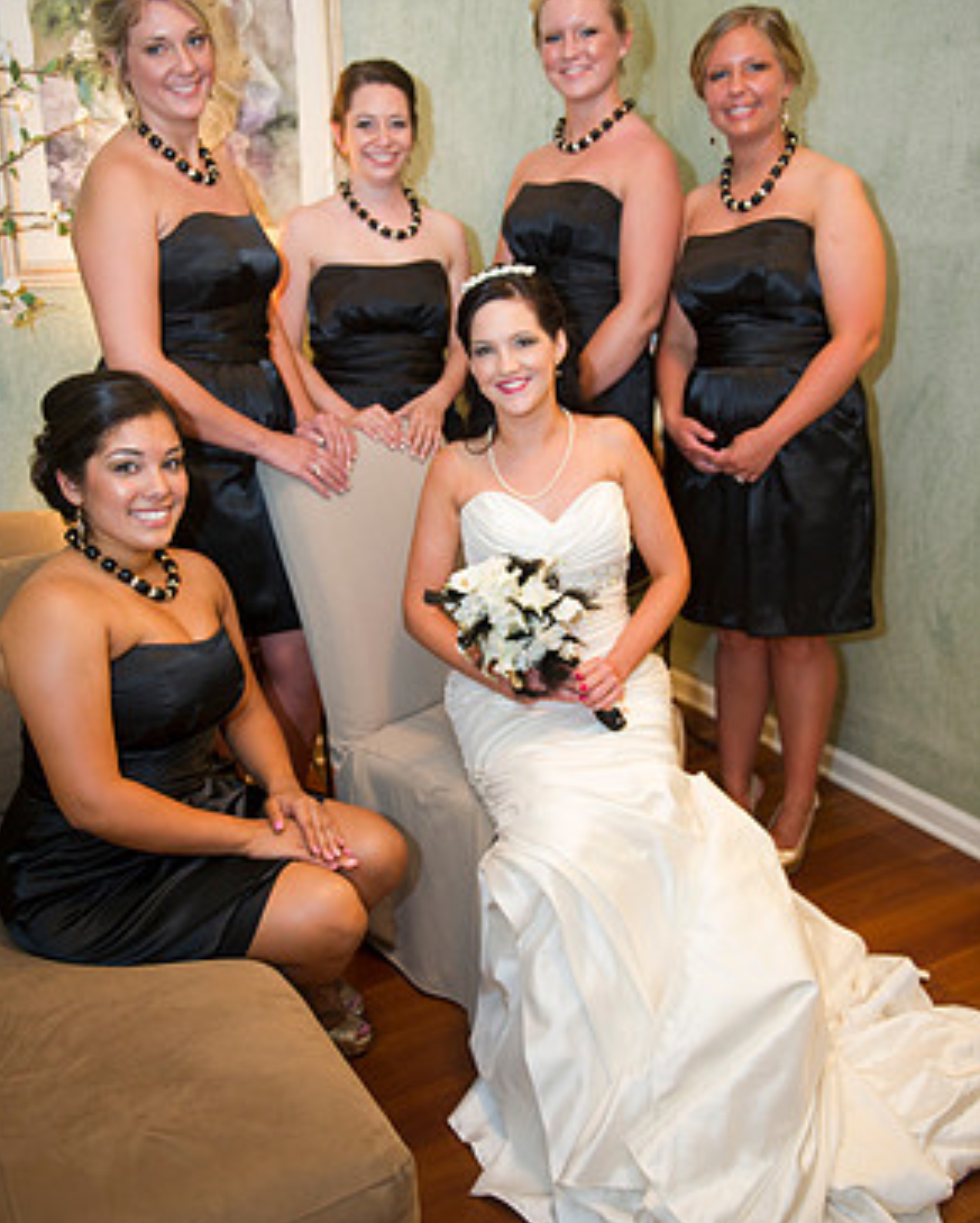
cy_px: 603
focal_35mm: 36
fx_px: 1304
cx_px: 480
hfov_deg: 41.2
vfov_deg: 50.2
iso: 800
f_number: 2.8
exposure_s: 1/80
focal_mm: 31
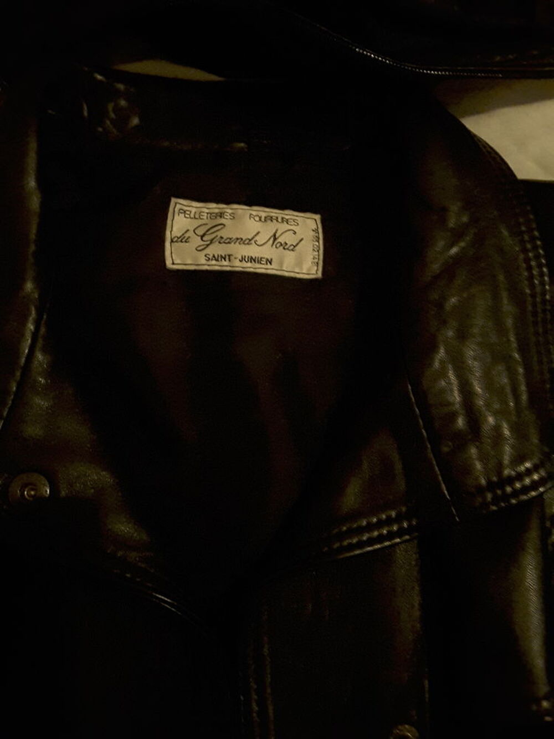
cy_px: 370
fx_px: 661
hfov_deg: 45.4
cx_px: 277
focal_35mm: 31
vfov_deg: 58.3
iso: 500
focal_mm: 2.9
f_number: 1.9
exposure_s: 1/17
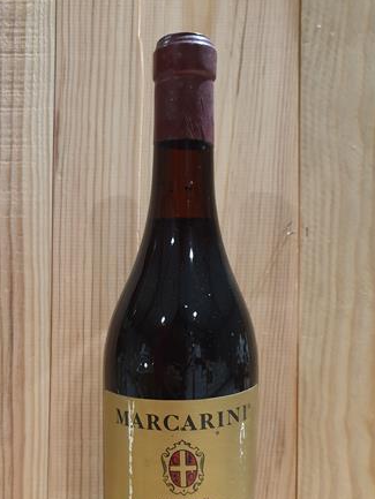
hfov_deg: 39.4
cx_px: 137
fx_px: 520
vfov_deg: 50.2
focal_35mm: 36
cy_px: 342
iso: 200
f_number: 1.5
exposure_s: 1/50
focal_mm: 4.3
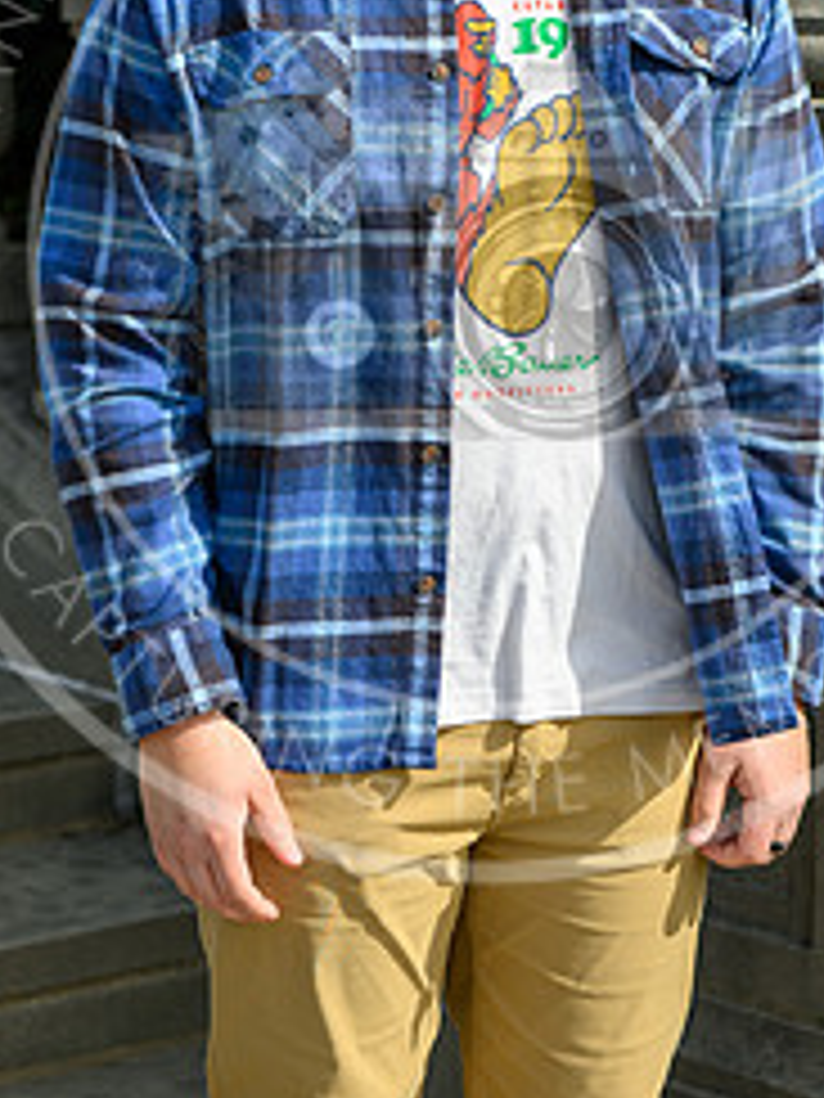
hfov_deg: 11.1
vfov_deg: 14.8
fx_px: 4221
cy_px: 252
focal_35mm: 133
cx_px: 491
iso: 100
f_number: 2.8
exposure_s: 1/1250
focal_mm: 75
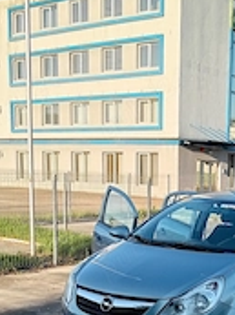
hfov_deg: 24.3
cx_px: 222
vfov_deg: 32.1
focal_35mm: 58
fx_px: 527
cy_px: 265
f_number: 1.8
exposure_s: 1/354
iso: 100
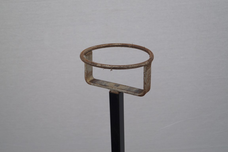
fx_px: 332
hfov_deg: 37.9
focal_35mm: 52
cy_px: 76
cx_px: 114
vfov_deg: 25.8
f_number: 5
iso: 125
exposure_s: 1/160
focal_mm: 35
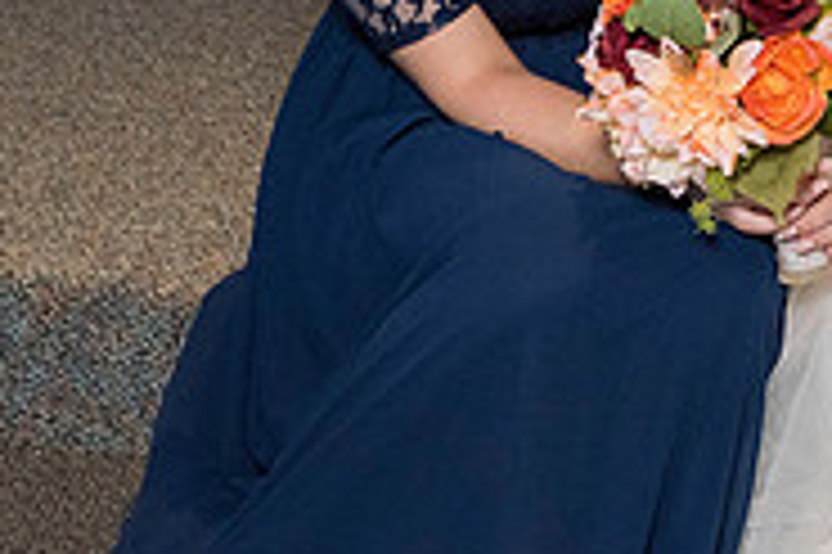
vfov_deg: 8.0
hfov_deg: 11.8
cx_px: 1195
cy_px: -260
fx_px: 3879
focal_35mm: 168
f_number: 6.3
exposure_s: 1/160
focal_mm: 45
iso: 1250
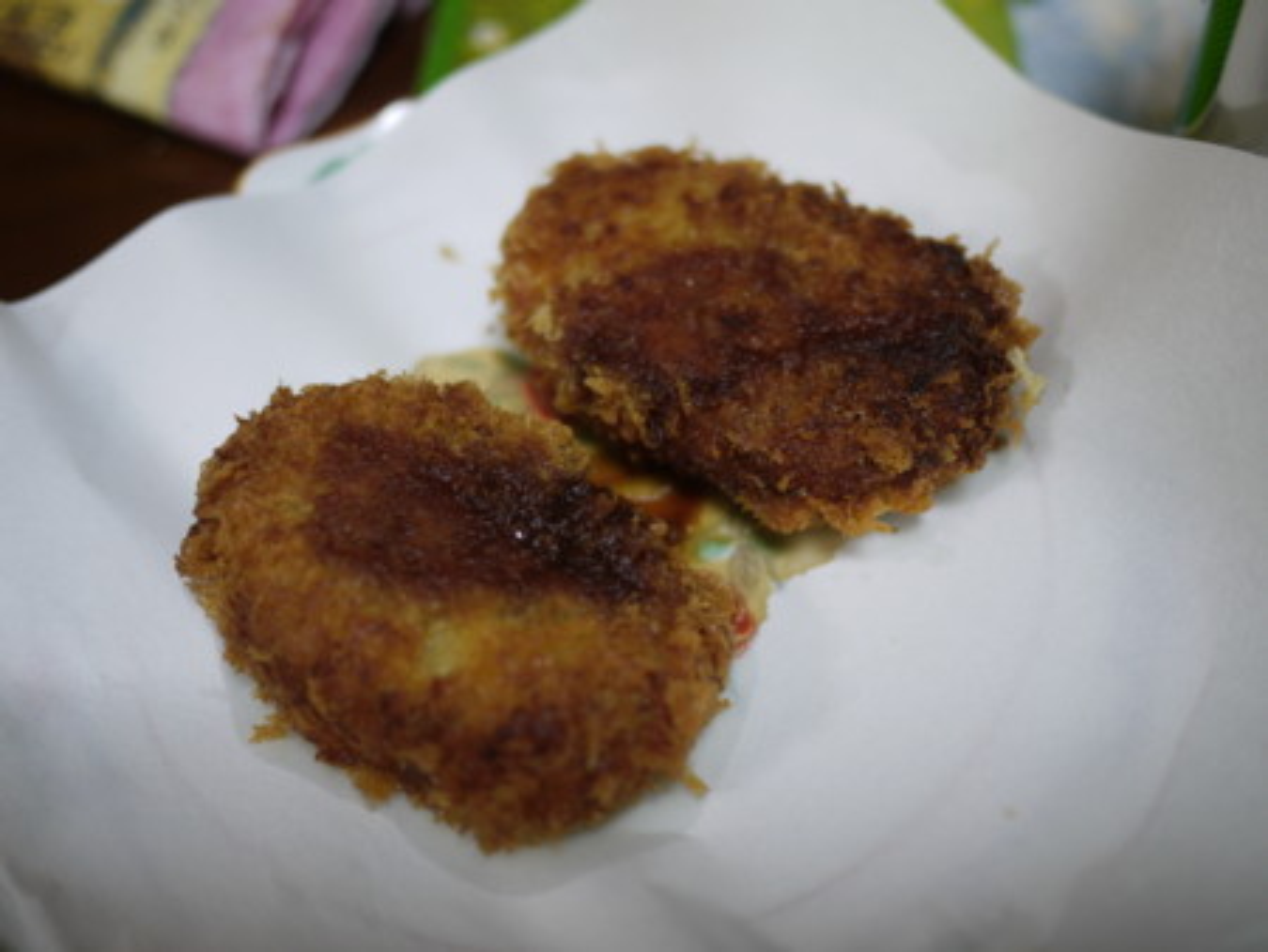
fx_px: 1466
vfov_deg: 36.0
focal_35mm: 40
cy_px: 476
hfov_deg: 46.8
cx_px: 634
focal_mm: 20
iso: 100
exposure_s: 1/60
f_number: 1.7
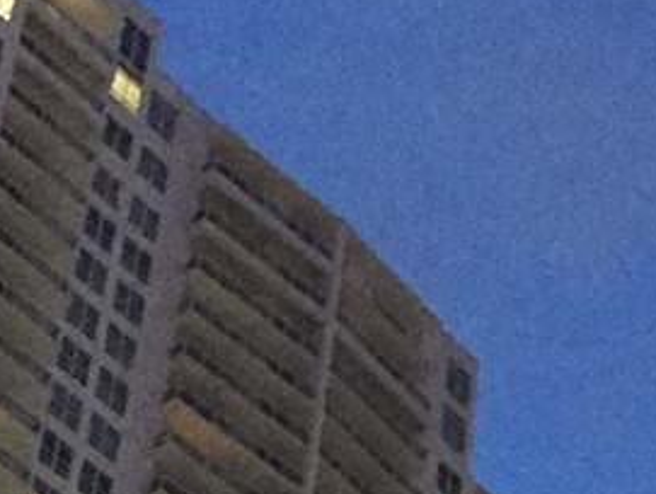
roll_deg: -0.9
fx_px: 3245
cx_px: 748
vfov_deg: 8.5
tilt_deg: +38.9
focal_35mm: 171
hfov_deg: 11.4
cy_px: 802
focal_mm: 4.15
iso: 800
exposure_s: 1/15
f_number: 2.2
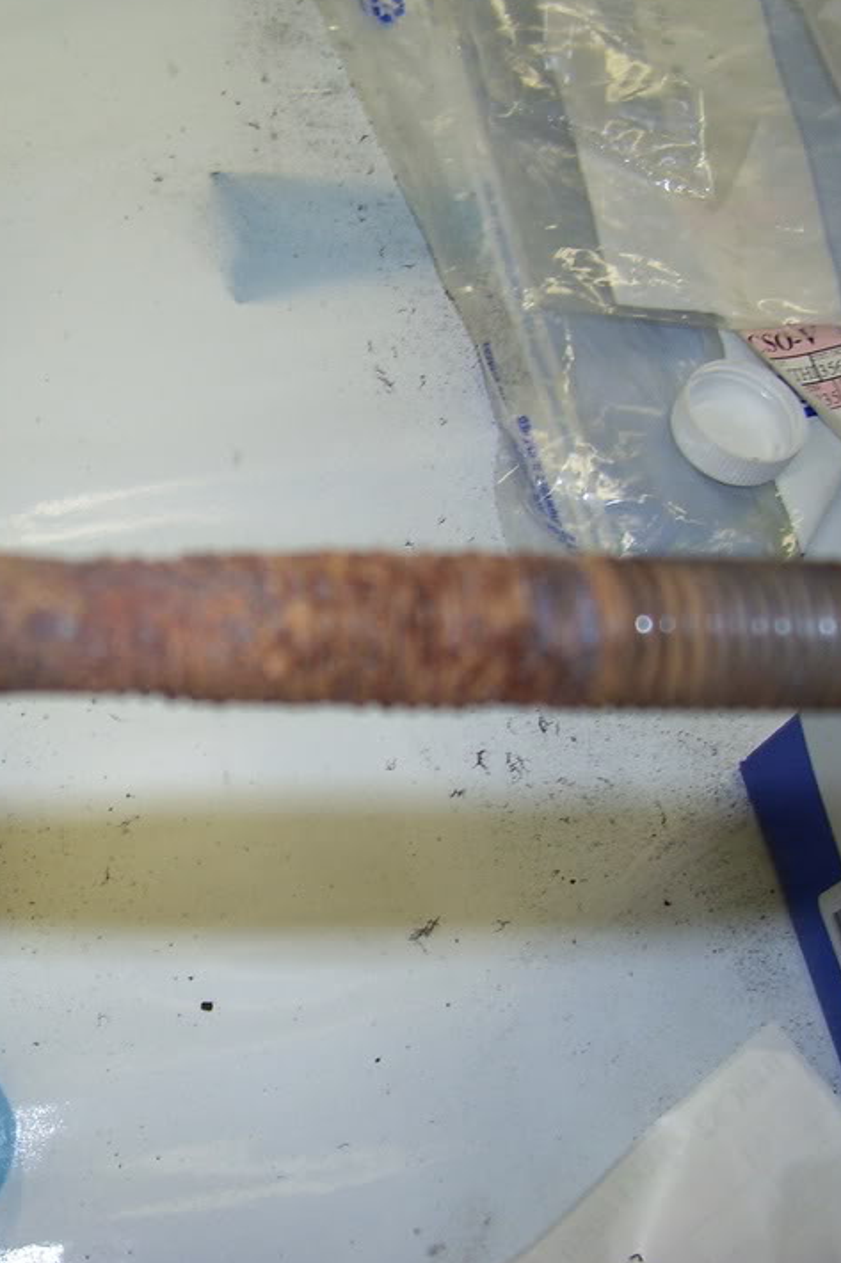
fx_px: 1788
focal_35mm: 51
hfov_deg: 25.4
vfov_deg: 38.9
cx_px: 36
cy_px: 585
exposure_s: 1/60
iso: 80
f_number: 2.7
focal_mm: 5.6
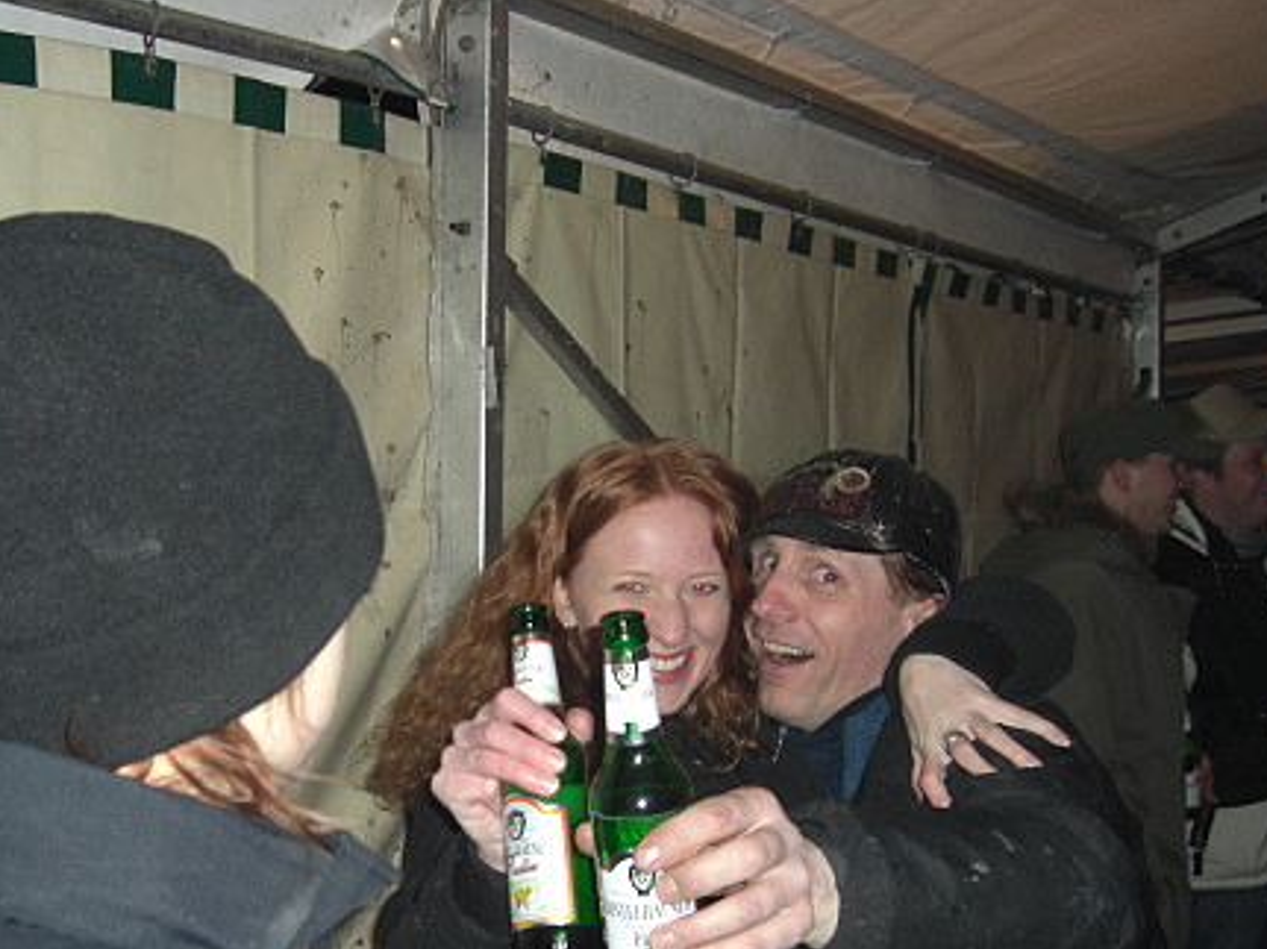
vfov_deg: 28.9
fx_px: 1830
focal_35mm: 50
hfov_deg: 38.0
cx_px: 495
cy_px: 613
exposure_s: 1/60
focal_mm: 7.9
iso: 200
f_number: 2.8
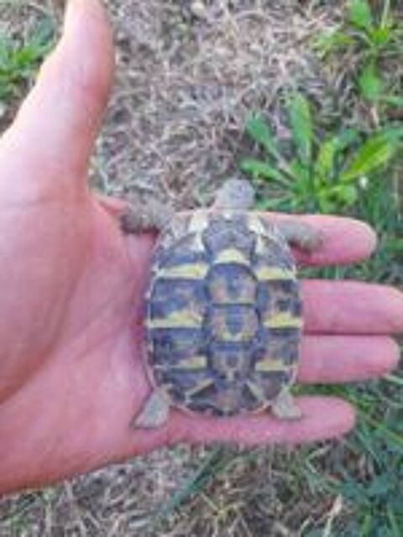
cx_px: 202
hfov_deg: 53.1
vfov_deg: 67.3
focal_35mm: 26
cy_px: 268
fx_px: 404
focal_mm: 4
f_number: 1.8
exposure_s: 1/50
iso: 32
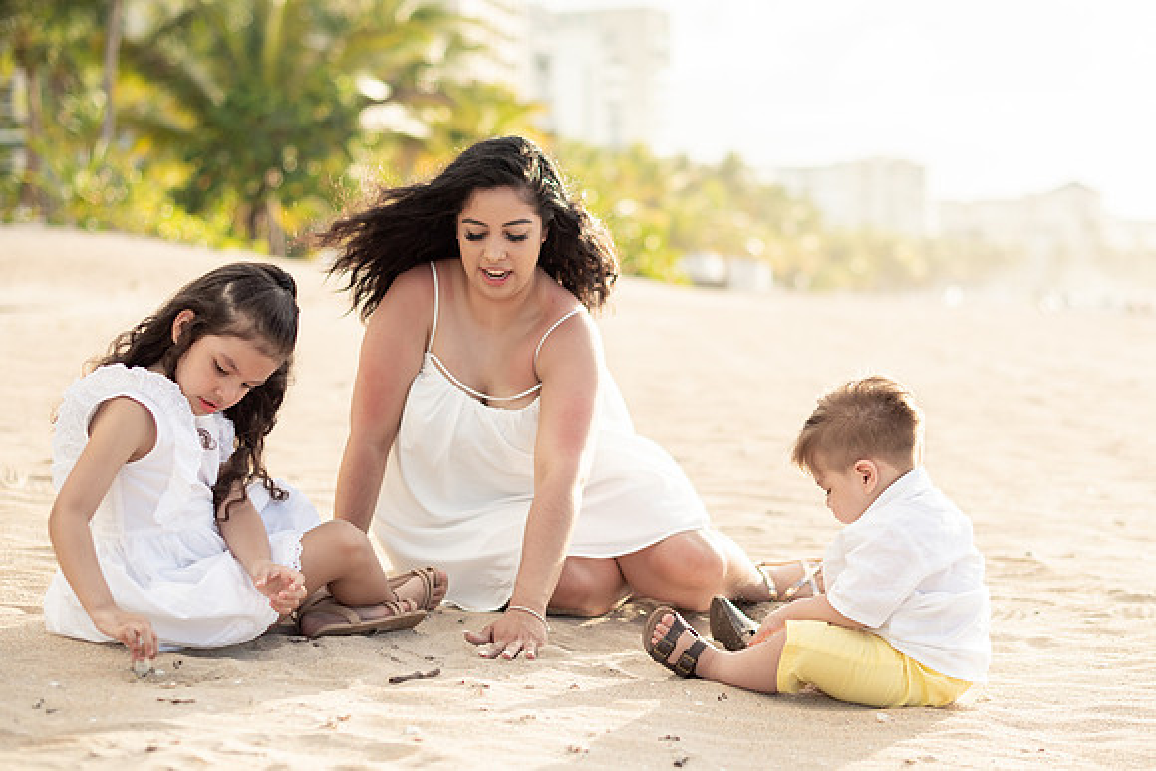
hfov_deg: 31.8
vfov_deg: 21.6
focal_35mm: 63
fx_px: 2026
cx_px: 621
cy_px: 351
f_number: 2.2
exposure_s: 1/2000
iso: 100
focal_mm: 50
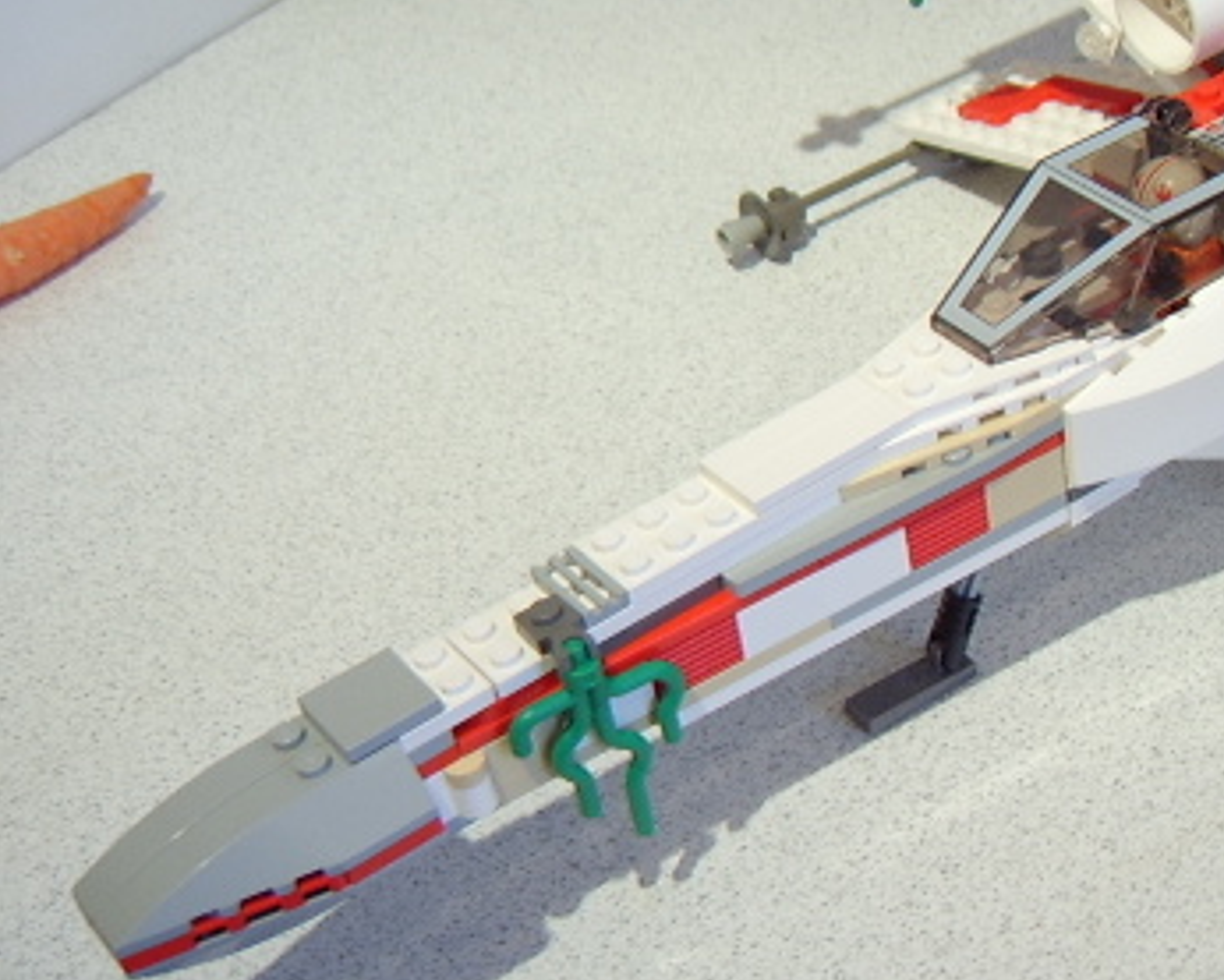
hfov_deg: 31.8
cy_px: 393
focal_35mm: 56
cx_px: 1128
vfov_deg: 27.1
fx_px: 2029
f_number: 2.7
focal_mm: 8.13
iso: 100
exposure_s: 1/14
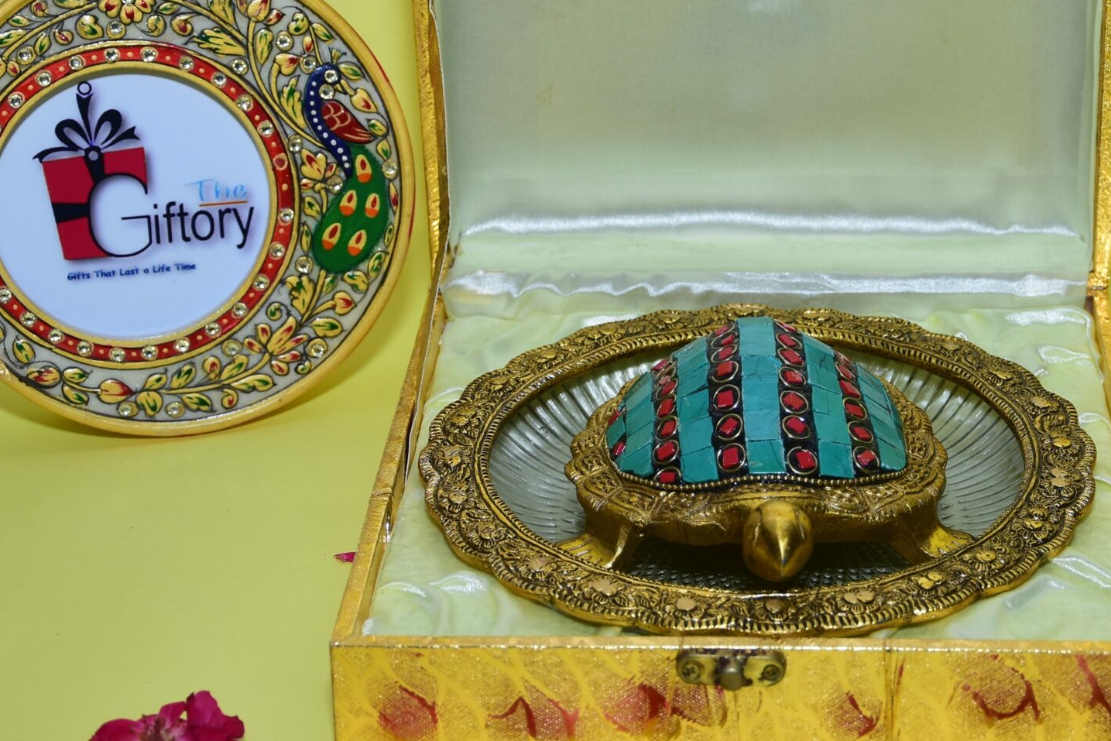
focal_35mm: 91
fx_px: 2808
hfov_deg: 22.2
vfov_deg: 15.0
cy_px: 191
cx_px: 821
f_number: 4.5
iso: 200
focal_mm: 34
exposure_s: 1/125
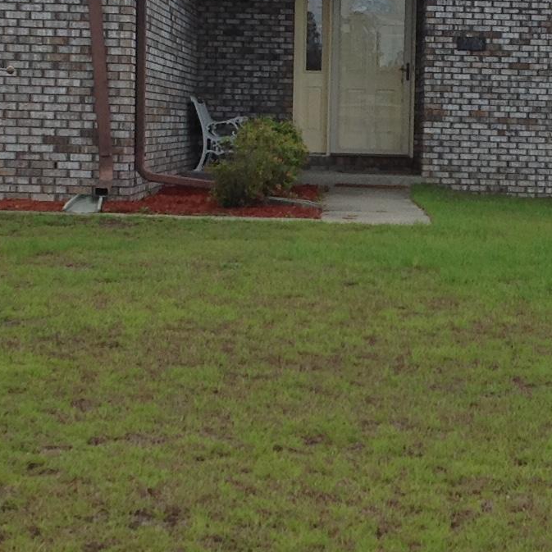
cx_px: 388
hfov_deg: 14.6
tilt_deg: -3.6
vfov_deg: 14.6
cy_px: 230
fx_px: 2147
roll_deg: -2.5
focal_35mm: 119
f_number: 2.4
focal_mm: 4.28
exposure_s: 1/975
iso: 50
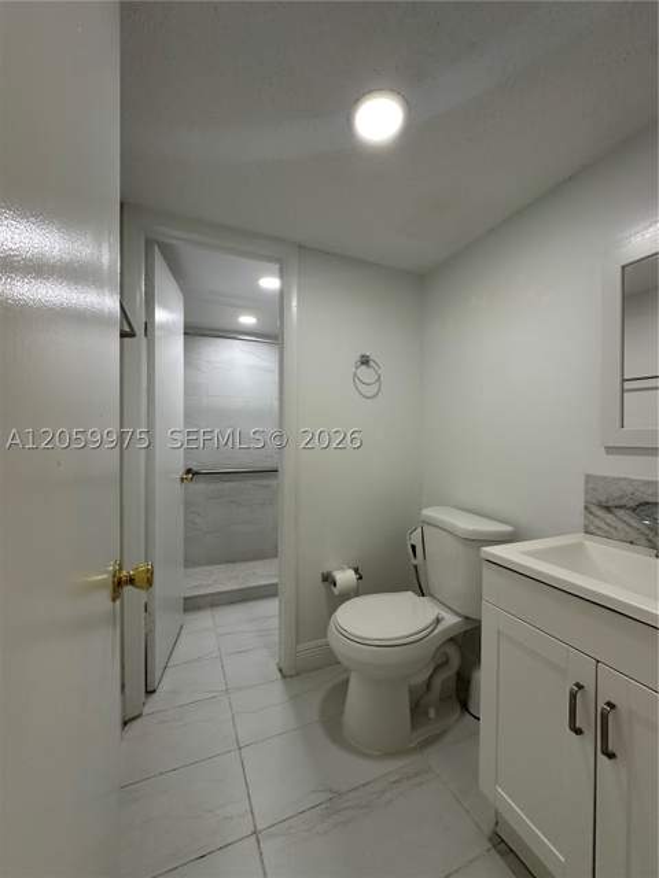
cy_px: 439
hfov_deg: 85.7
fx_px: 355
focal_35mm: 14
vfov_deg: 102.1
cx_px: 330
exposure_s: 1/120
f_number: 2.2
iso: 100
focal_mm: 2.22
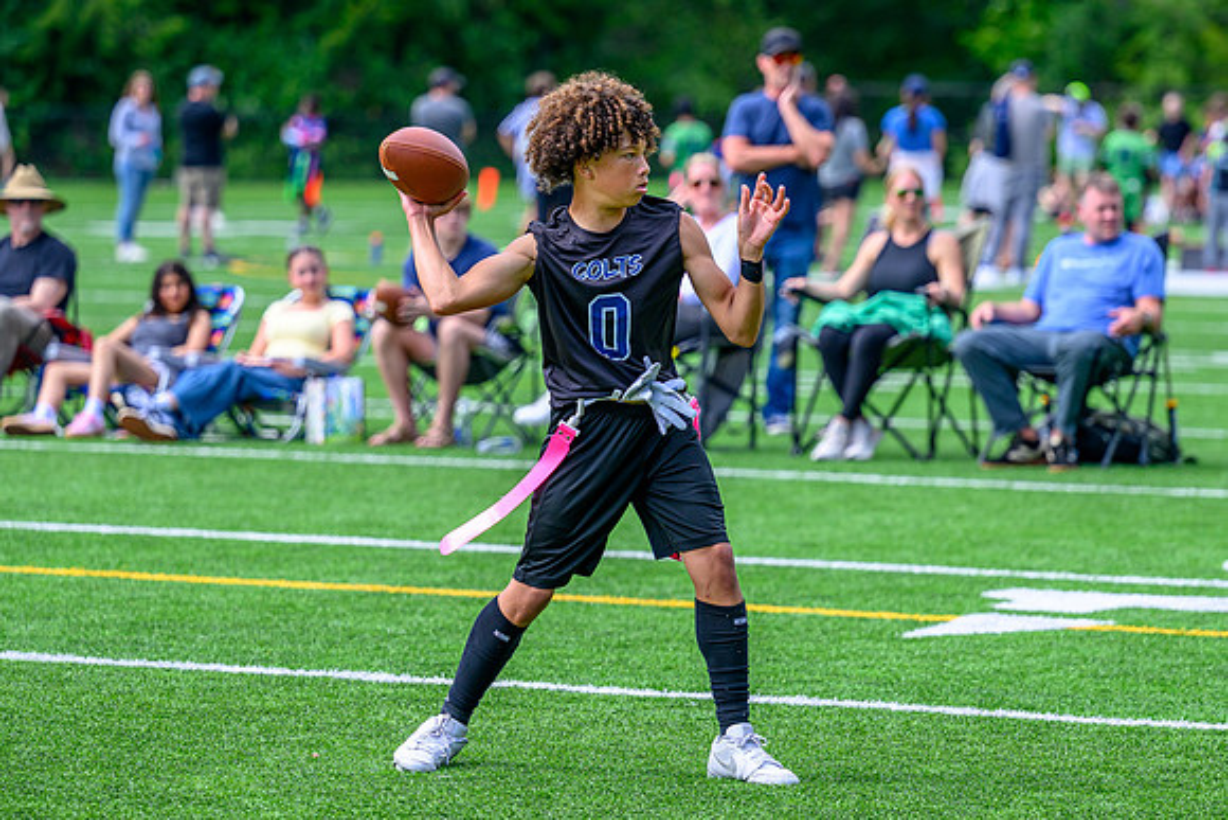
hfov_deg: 10.5
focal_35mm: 196
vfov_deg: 7.0
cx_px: 629
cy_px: 360
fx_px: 6674
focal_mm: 130
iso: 200
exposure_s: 1/2000
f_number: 2.8
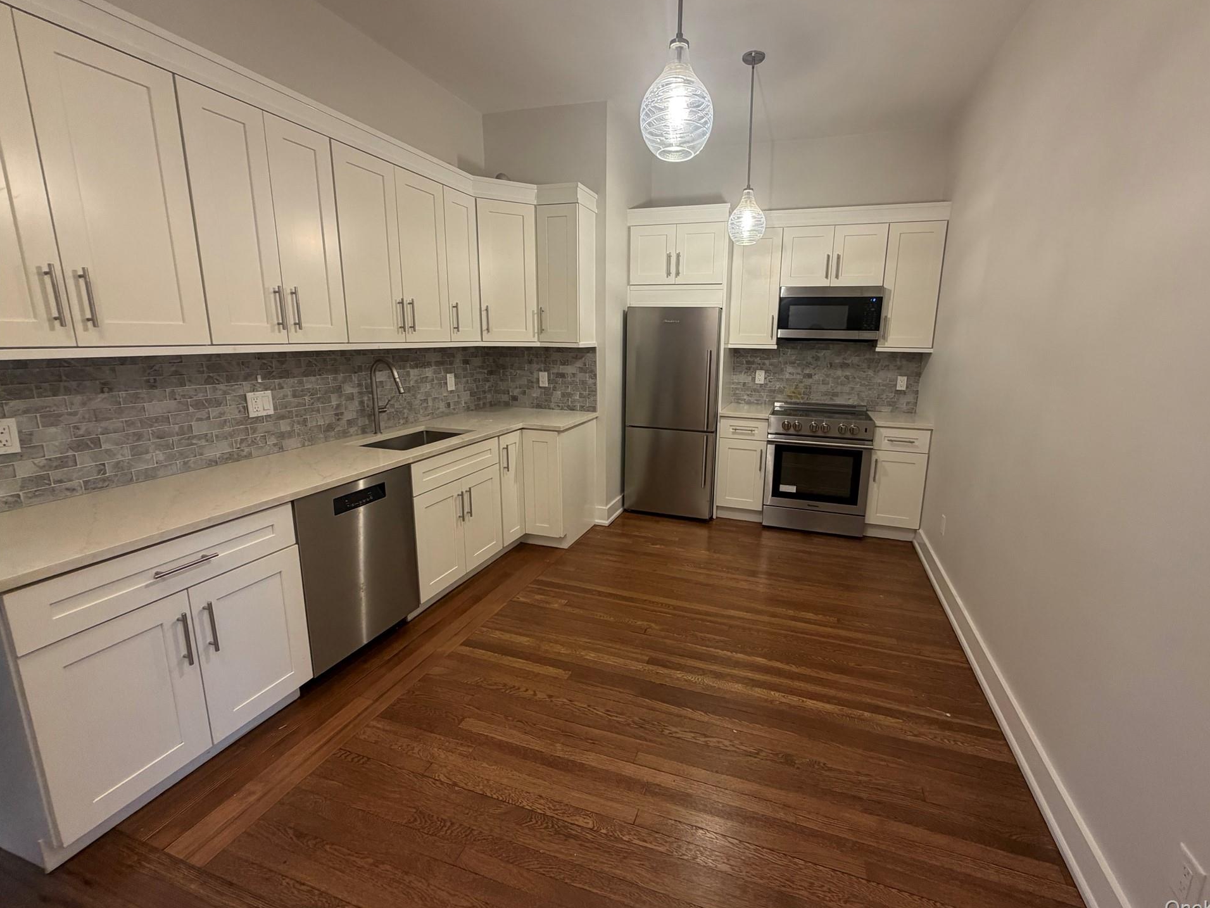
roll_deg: -1.5
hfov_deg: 98.0
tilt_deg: -11.3
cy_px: 437
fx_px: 524
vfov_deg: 81.7
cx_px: 645
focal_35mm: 15
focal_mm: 2.22
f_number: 2.2
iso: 200
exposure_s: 1/60
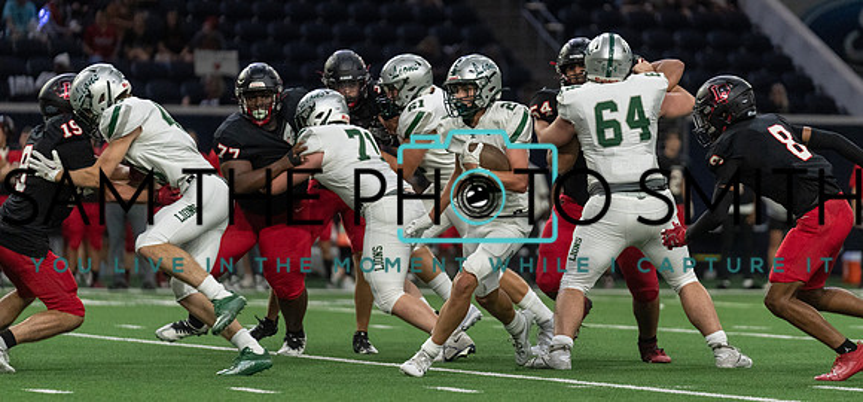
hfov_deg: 9.7
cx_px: 448
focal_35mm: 231
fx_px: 5086
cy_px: 182
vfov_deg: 4.5
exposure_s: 1/1250
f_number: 2.8
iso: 4000
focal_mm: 200
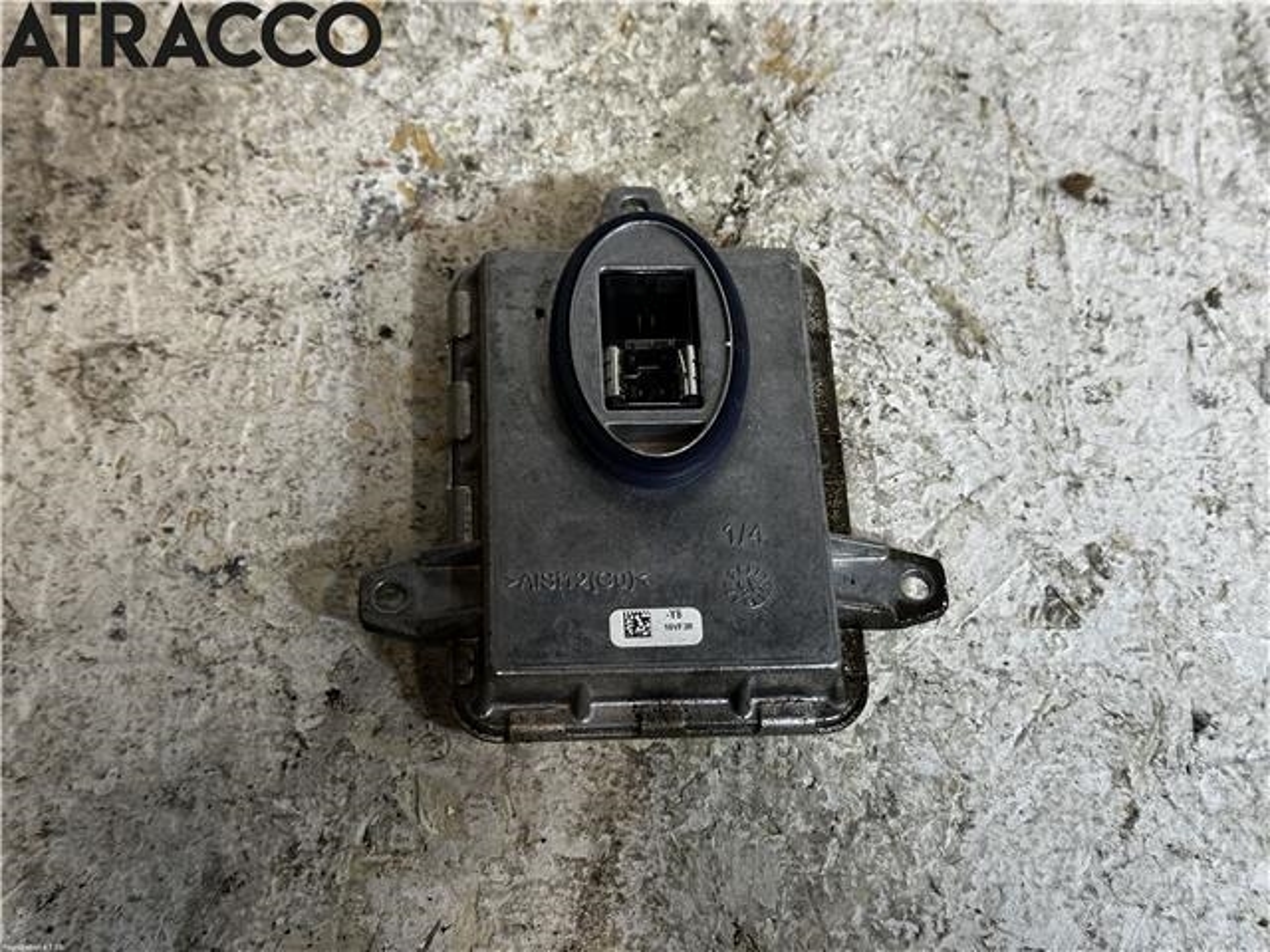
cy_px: 476
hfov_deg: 39.7
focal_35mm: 48
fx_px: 1761
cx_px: 635
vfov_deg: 30.3
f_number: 1.78
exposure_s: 1/100
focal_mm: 6.86
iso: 64
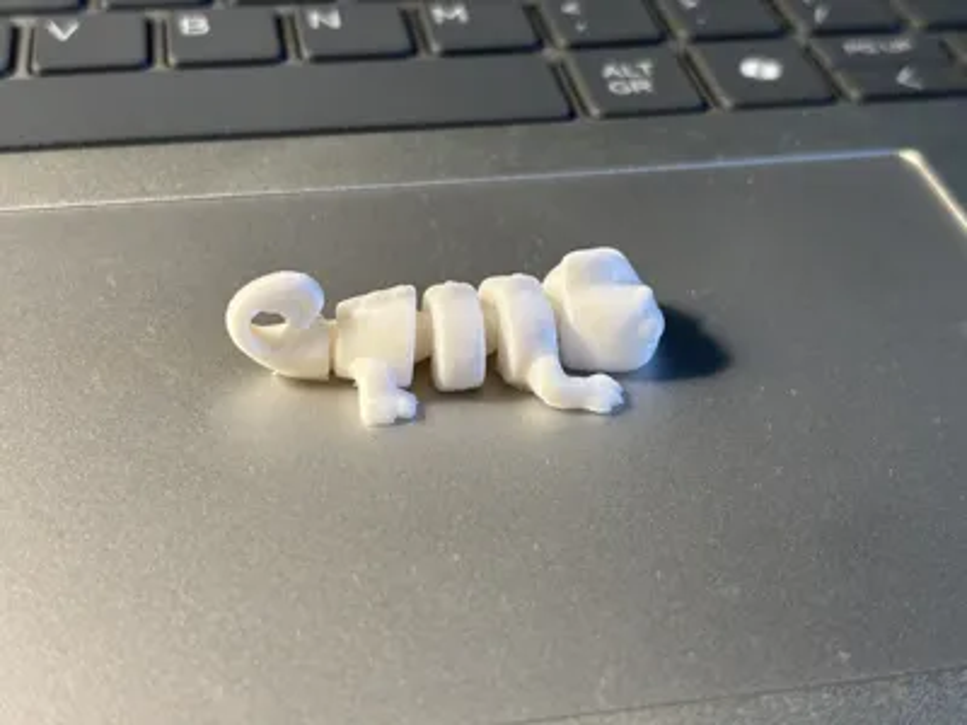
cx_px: 484
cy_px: 362
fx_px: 1453
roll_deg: -0.4
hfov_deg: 36.8
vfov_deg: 28.0
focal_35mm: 52
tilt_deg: -30.5
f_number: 1.6
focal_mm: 5.96
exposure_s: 1/50
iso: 32
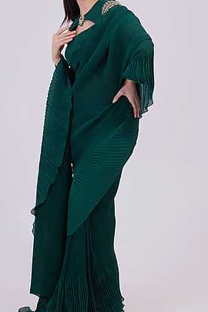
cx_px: 89
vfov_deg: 20.2
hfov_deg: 13.5
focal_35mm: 101
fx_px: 875
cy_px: 138
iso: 250
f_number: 9
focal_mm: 78
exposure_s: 1/125
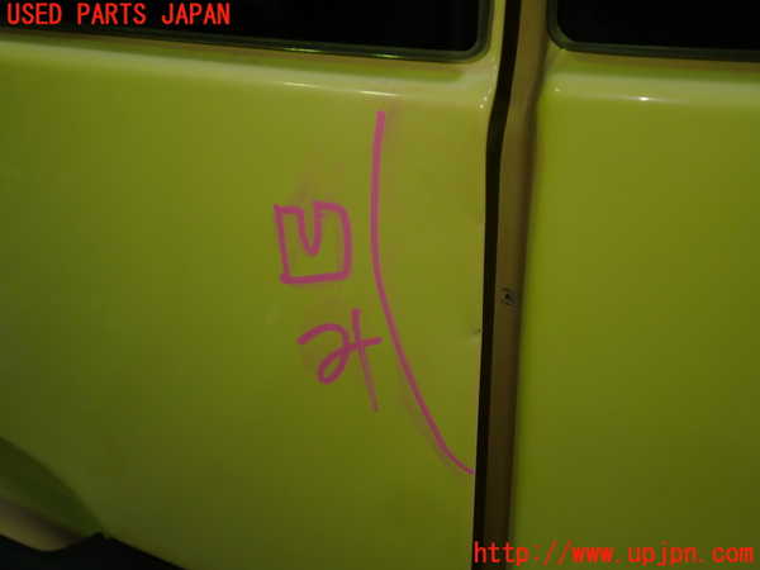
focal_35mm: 36
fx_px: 790
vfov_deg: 39.7
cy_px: 285
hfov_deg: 51.4
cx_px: 380
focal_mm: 6.37
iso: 100
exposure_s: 1/100
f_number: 2.5
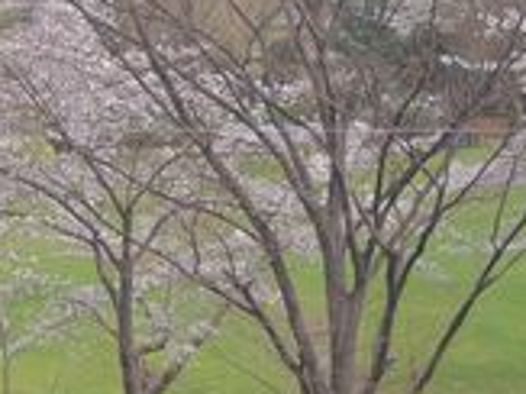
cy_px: 97
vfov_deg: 10.1
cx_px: -174
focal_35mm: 147
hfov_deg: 13.0
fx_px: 2232
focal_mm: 7.2
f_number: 3.3
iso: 100
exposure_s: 1/640
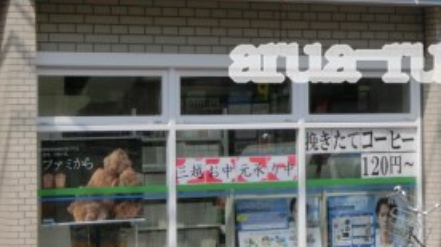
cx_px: 420
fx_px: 1859
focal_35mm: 159
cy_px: 59
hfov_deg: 13.4
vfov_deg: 7.6
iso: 80
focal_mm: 11.17
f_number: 4.6
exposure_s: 1/640
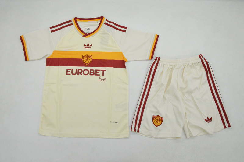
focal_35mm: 32
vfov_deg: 41.6
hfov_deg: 59.5
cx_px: 122
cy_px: 81
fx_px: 213
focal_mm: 21
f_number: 25
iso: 6400
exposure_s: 1/200
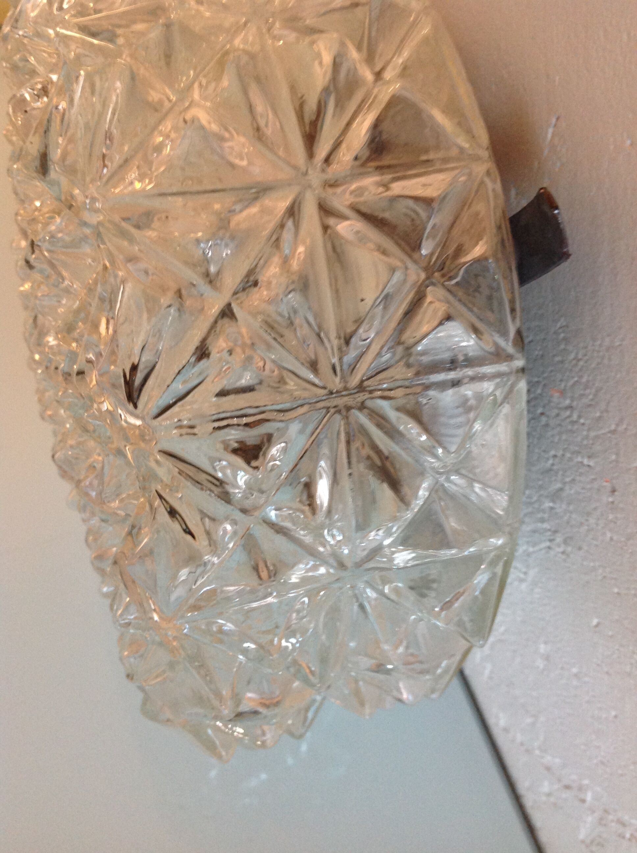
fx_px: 861
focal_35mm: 35
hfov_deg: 40.6
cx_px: 318
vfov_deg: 52.7
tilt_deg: -56.8
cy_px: 426
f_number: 2.4
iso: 200
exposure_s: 1/15
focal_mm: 4.28
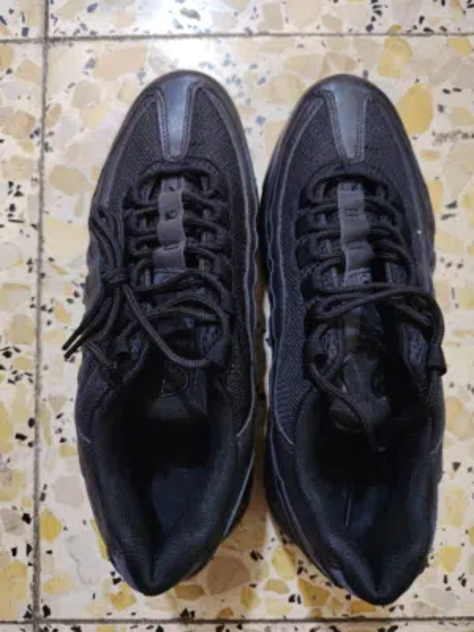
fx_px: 438
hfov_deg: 56.8
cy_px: 316
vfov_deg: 71.6
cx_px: 237
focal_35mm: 24
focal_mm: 5.25
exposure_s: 1/16.7
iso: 934
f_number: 1.75
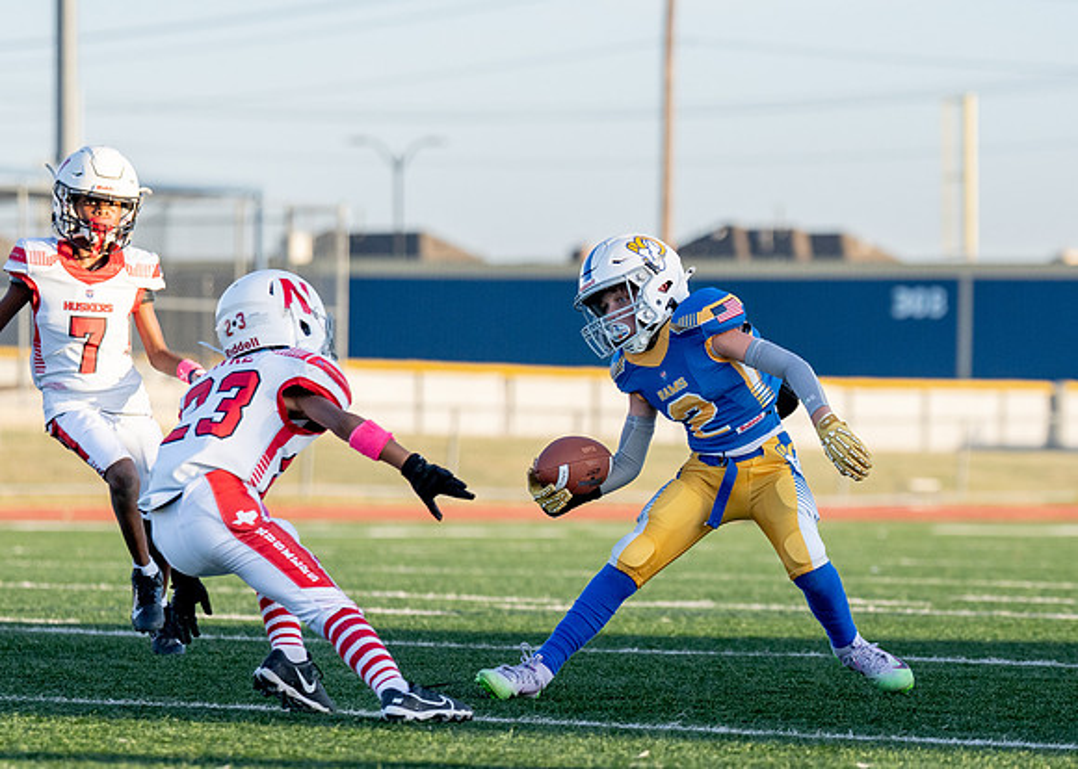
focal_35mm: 248
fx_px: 7590
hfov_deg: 8.1
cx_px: 672
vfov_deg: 5.8
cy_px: 467
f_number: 2.8
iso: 250
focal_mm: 126
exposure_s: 1/3200
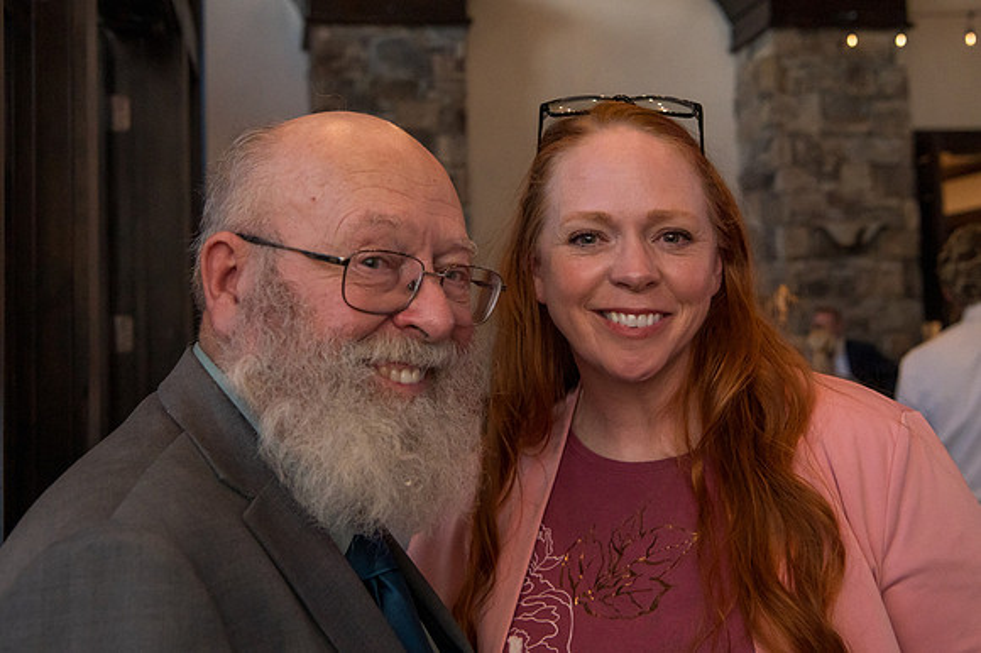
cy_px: 247
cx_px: 527
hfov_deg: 40.6
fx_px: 1327
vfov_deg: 27.6
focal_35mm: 49
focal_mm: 38
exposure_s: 1/640
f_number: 5
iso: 3200
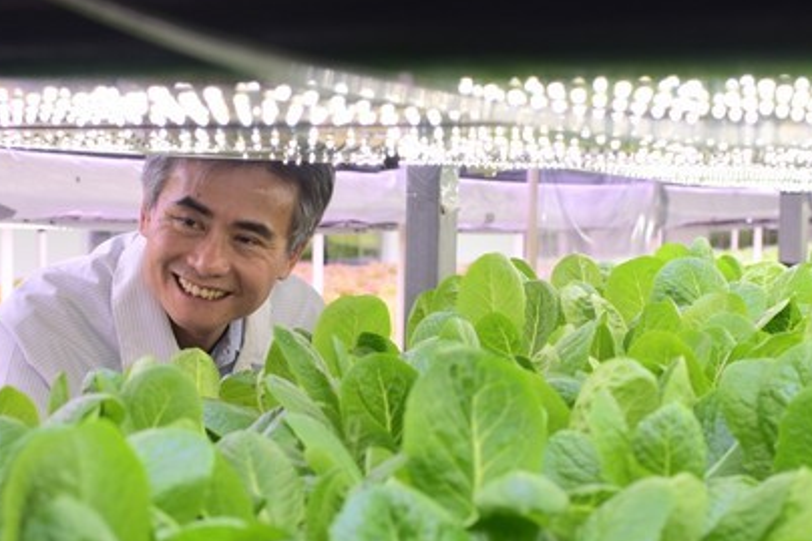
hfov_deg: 38.2
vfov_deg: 25.8
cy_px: 380
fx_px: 1172
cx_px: 380
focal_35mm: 52
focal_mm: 35
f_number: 5
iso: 125
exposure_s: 1/50
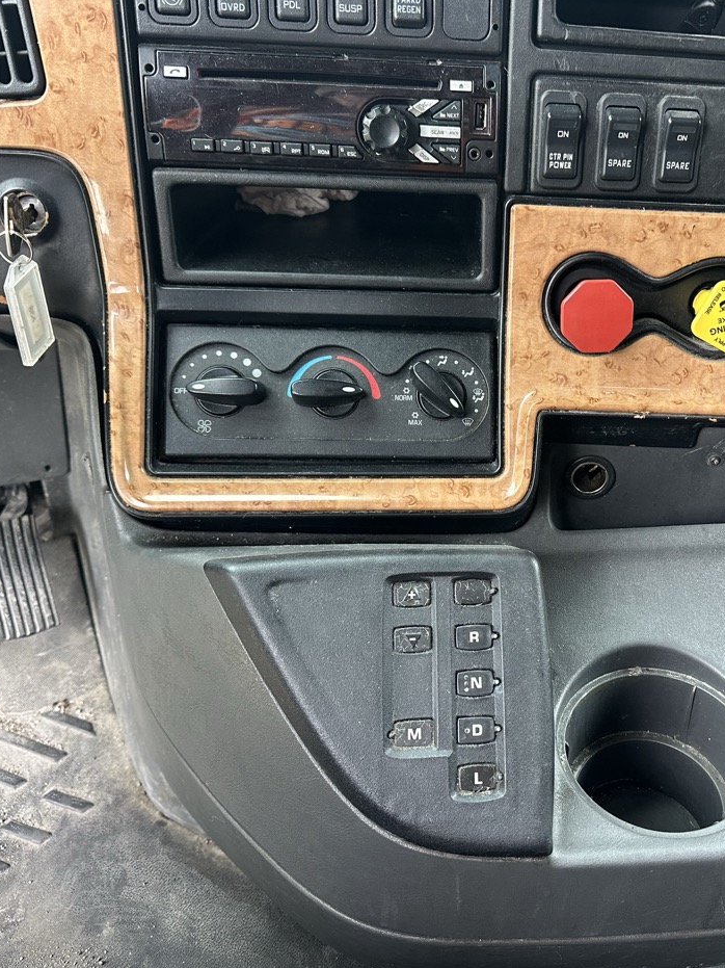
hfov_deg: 42.0
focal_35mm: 33
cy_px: 479
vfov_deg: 55.4
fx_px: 922
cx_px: 519
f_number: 1.78
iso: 250
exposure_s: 1/92
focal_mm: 6.86
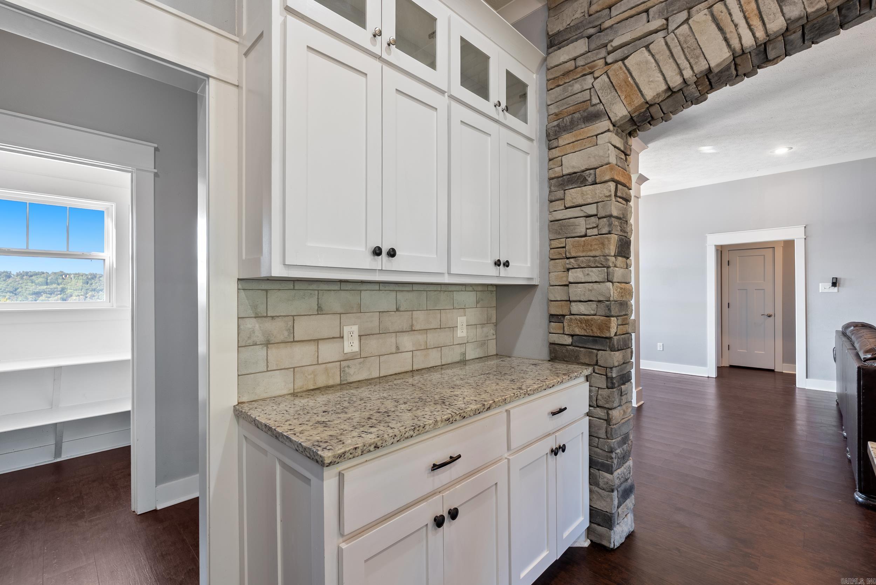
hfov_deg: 96.7
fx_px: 390
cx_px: 438
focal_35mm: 16
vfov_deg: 73.8
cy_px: 292
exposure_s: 1/1.67
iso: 250
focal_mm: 16
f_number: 9
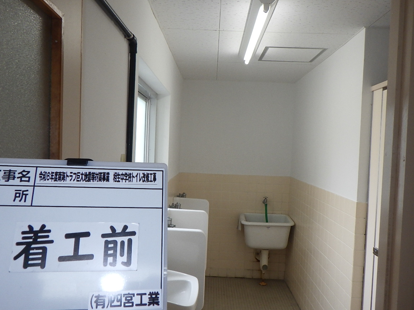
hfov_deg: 58.4
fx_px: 371
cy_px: 161
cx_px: 208
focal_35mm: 31
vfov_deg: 45.4
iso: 160
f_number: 3.5
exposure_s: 1/60
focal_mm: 5
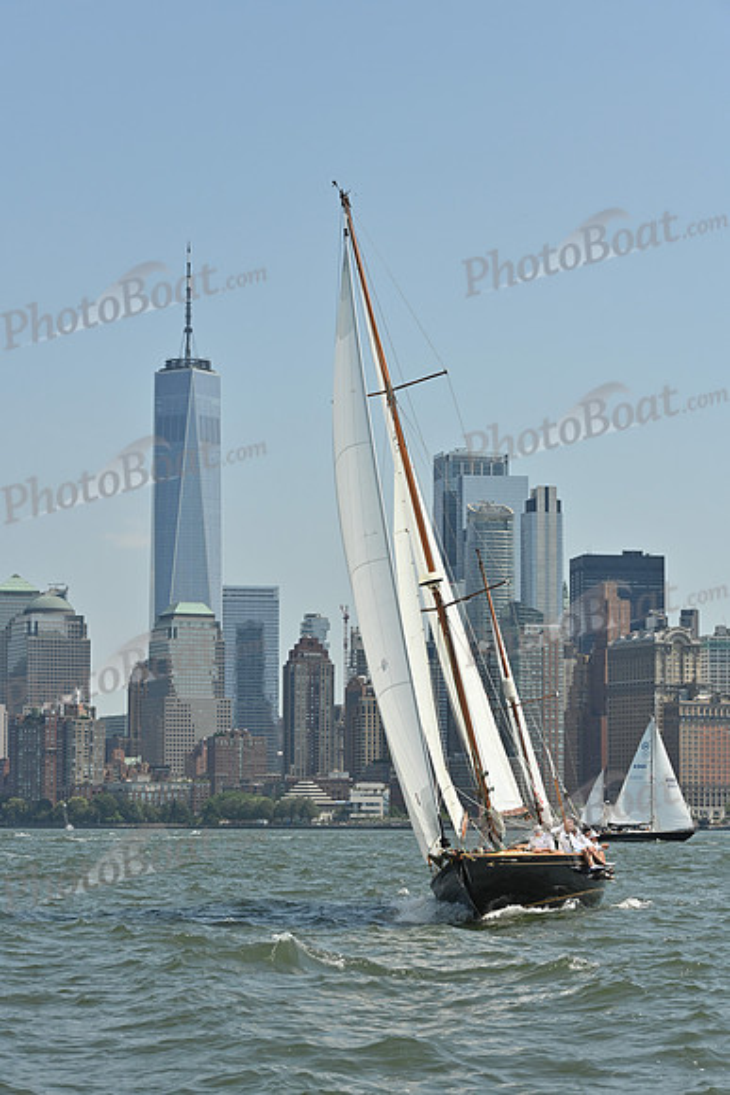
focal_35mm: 92
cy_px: 548
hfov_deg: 14.9
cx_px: 365
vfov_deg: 22.1
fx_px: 2796
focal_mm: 92
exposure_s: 1/1250
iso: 320
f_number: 7.1
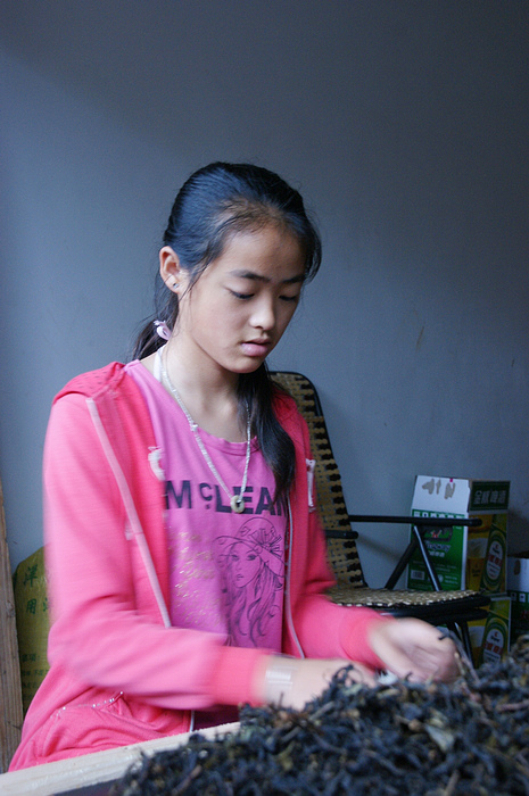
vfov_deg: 33.4
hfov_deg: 22.6
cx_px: 264
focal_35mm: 60
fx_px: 1326
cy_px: 398
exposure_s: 1/20
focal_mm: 40
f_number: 8
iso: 400
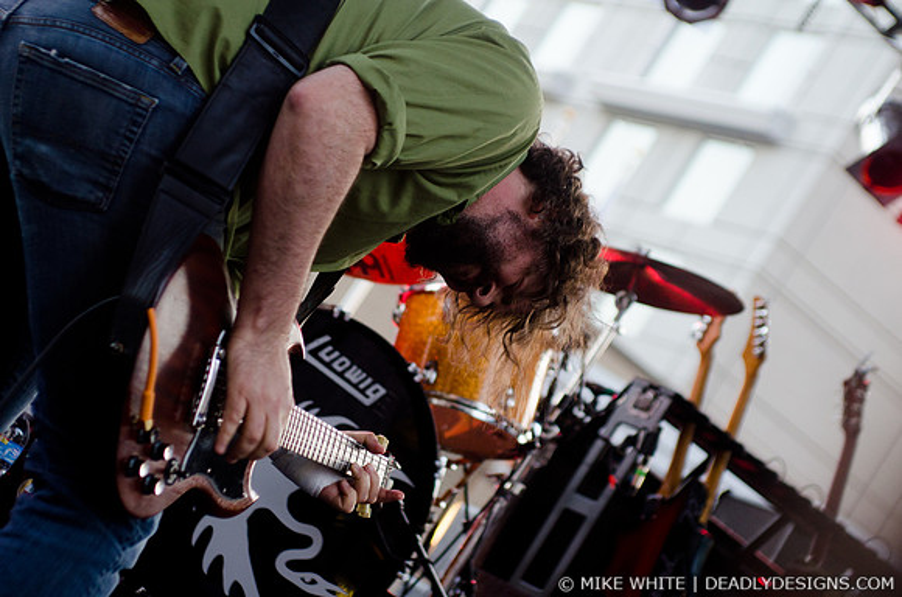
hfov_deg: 19.5
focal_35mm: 105
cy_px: 298
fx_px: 2625
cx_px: 451
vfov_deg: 13.0
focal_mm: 70
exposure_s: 1/125
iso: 400
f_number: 3.5
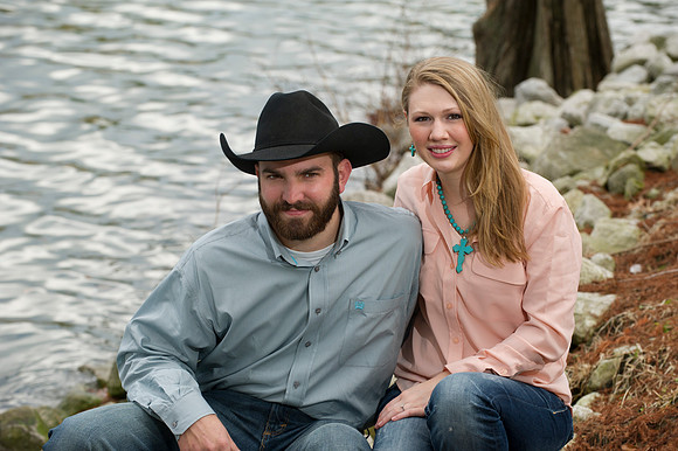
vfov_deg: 11.0
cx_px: 339
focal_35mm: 125
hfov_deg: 16.4
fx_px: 2353
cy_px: 226
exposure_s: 1/250
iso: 250
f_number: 5.6
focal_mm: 125
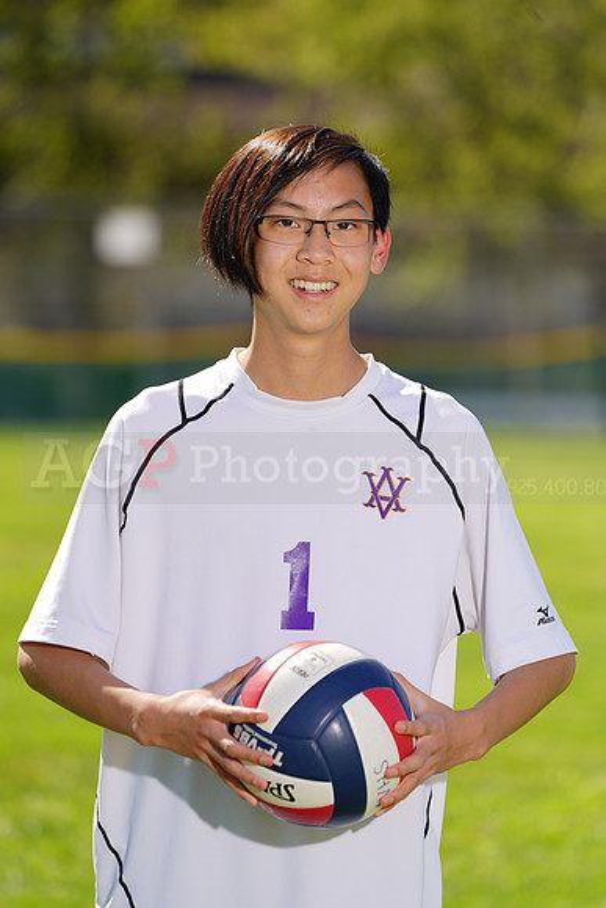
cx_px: 303
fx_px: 8327
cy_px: 454
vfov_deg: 6.2
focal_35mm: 330
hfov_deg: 4.2
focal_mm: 330
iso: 64
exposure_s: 1/200
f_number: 7.1
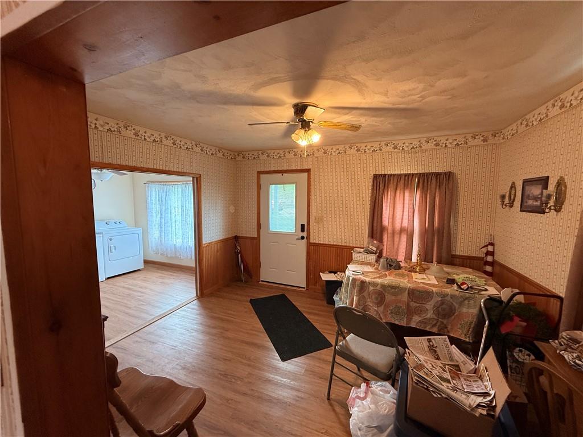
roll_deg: -0.3
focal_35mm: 14
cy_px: 218
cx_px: 292
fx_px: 236
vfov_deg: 85.7
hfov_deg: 102.1
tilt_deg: -4.9
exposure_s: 1/120
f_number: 2.2
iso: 400
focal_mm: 2.22
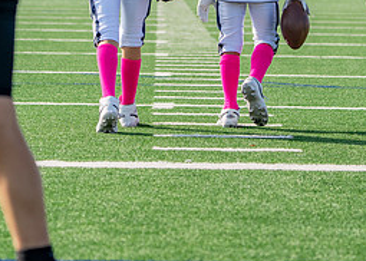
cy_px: -32
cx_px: 182
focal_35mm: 265
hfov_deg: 7.6
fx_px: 2754
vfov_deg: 5.4
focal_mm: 111
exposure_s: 1/1000
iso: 200
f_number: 4.5
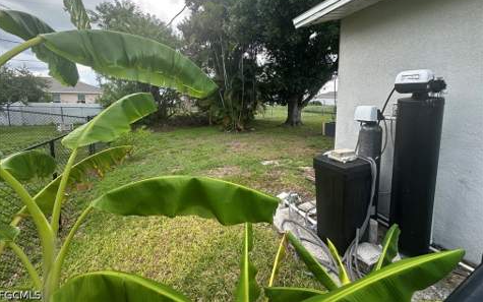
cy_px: 120
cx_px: 240
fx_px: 197
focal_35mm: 15
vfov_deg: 74.0
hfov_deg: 101.5
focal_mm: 2.22
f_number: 2.2
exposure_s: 1/363
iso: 40
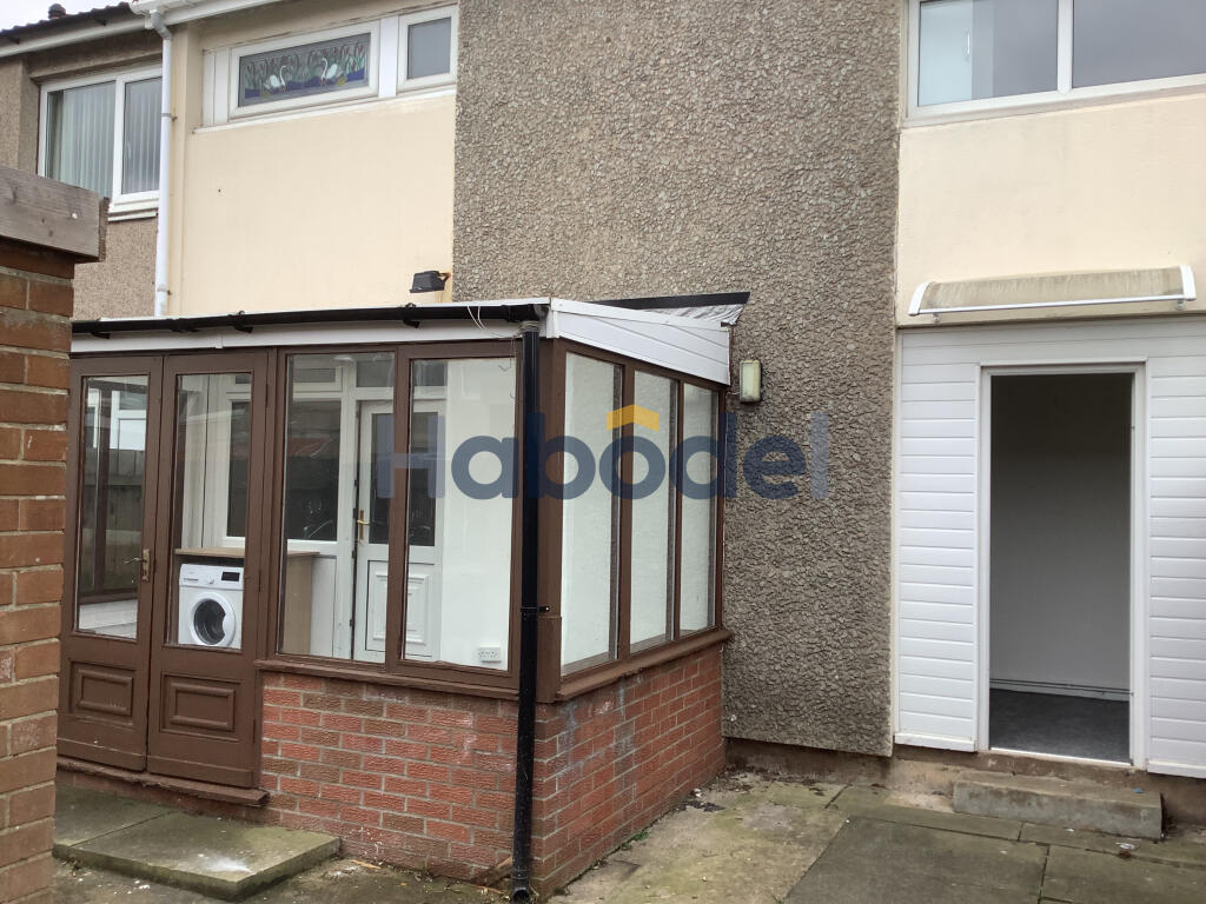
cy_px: 452
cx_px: 603
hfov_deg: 58.4
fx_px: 1080
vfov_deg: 45.4
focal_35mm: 31
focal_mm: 3.3
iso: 25
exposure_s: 1/324
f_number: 2.4
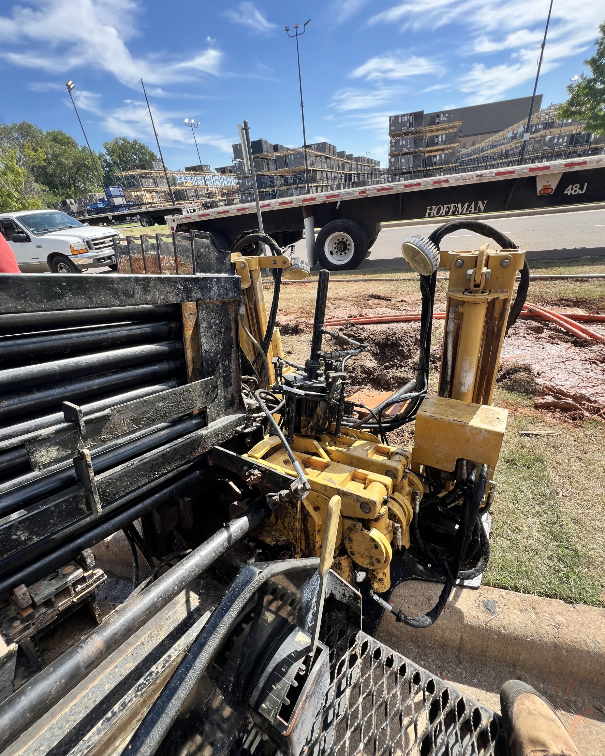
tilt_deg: -30.4
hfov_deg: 88.0
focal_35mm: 14
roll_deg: +7.2
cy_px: 393
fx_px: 313
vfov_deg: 100.6
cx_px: 306
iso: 32
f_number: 1.8
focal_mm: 1.57
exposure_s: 1/464
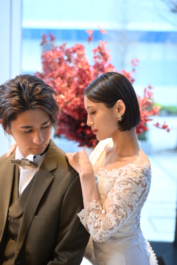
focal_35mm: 40
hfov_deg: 33.4
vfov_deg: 48.4
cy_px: 128
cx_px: 77
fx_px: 295
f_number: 1.6
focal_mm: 35
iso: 1250
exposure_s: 1/250
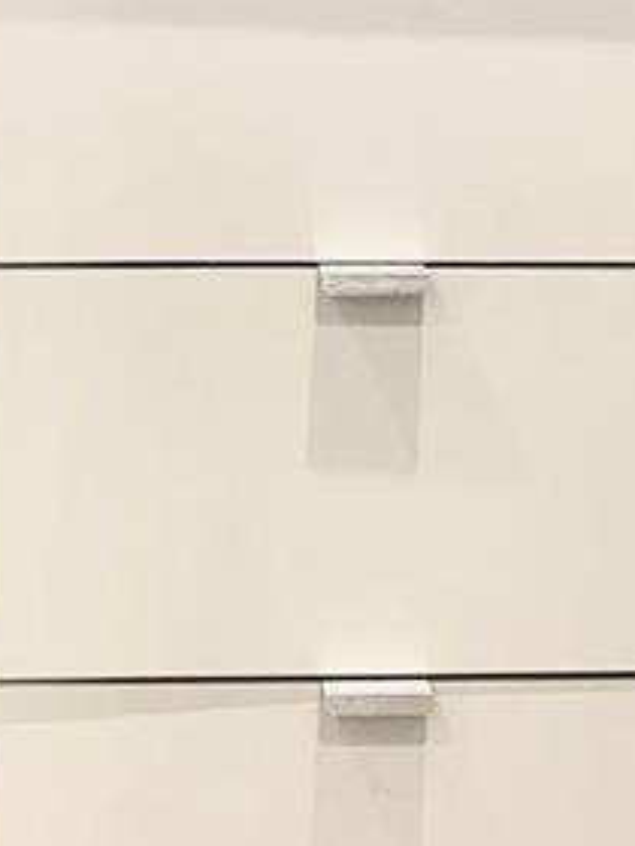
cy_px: -468
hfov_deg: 14.2
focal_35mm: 103
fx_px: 2519
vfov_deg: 17.0
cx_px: 9
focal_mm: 6.86
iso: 125
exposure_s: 1/120
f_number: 1.78
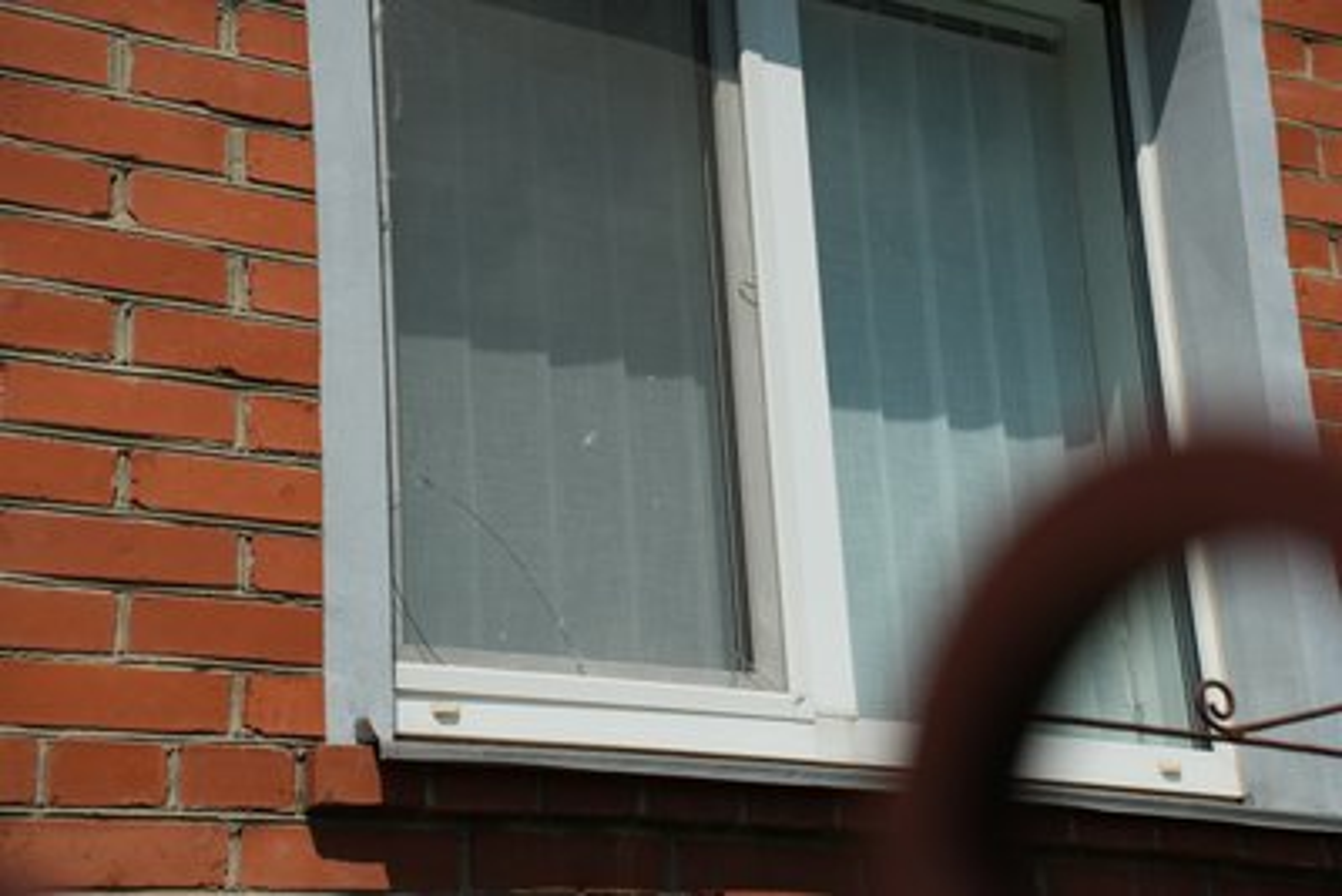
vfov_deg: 18.2
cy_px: 448
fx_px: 2797
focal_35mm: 75
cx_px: 671
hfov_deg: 27.0
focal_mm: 75
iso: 1000
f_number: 5.6
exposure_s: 1/500
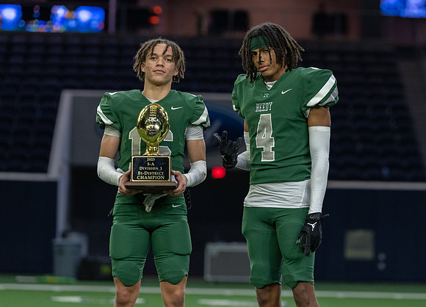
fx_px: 2248
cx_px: 245
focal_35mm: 185
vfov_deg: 7.8
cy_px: 144
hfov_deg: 10.8
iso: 2500
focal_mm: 155
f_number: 3.5
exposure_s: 1/320
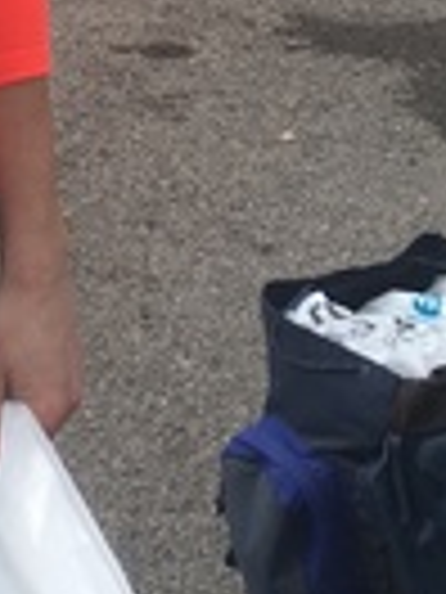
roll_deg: -3.2
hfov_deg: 10.6
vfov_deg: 14.1
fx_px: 2268
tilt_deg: -13.0
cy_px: -256
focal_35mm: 132
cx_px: -324
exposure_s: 1/1538
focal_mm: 4.15
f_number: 2.2
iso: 25
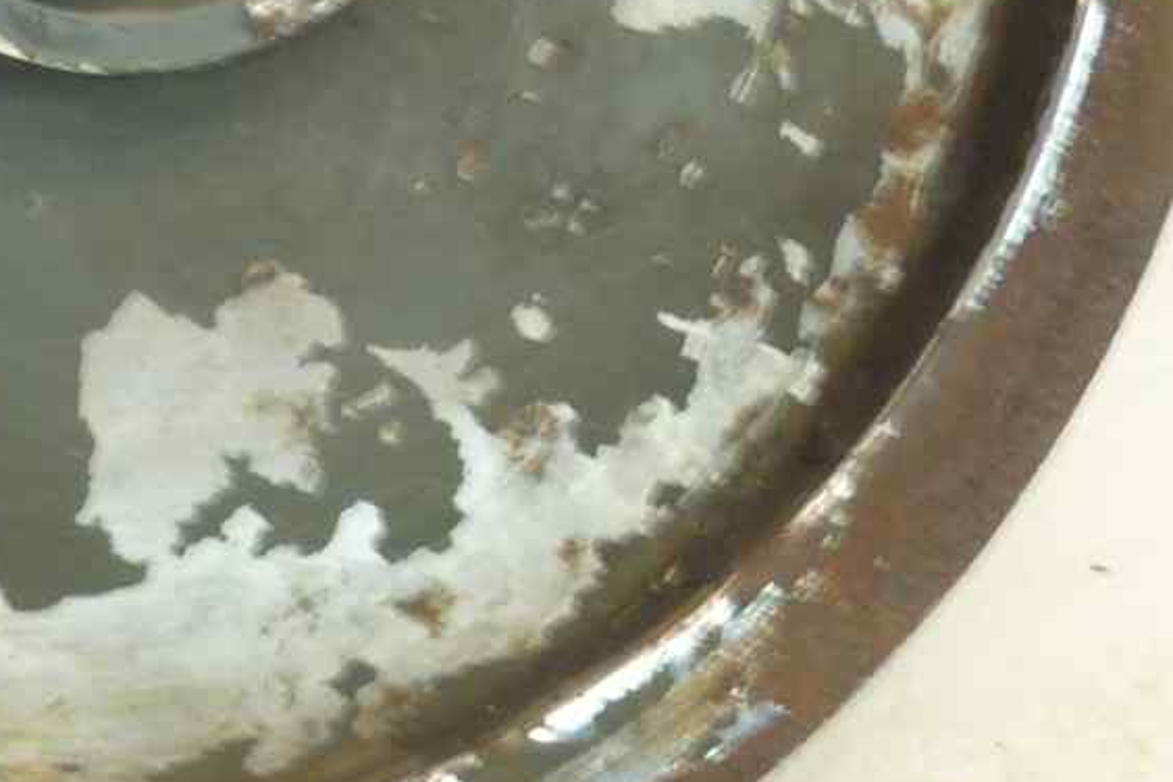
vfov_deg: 11.4
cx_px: 574
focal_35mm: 118
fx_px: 3845
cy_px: -94
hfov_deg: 17.3
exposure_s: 1/20
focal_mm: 4.1
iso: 80
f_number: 3.3
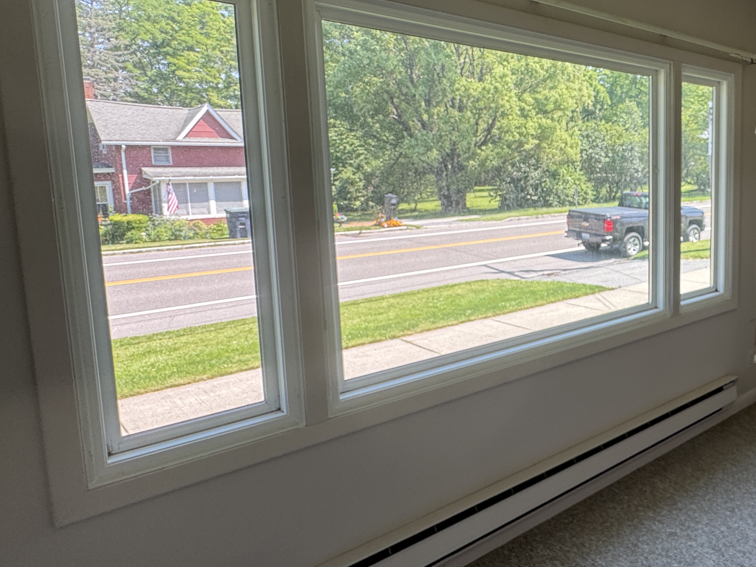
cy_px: 233
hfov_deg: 56.1
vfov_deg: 51.1
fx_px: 590
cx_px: 686
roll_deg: -0.6
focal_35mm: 27
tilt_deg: -5.4
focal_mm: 2.22
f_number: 2.2
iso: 40
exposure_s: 1/144
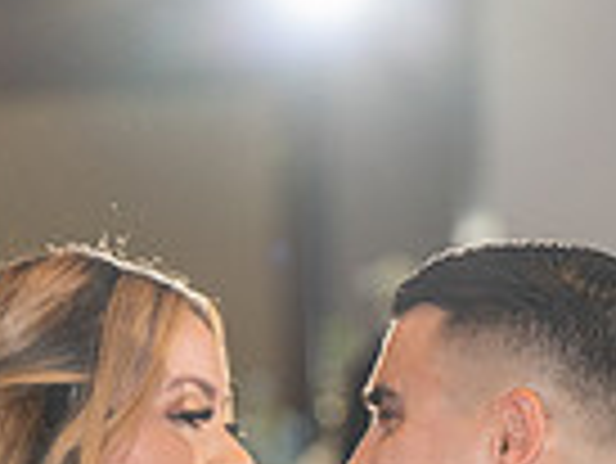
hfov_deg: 4.1
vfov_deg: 3.0
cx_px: 162
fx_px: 8674
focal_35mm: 487
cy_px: 786
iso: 1000
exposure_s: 1/125
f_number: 2.8
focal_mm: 120
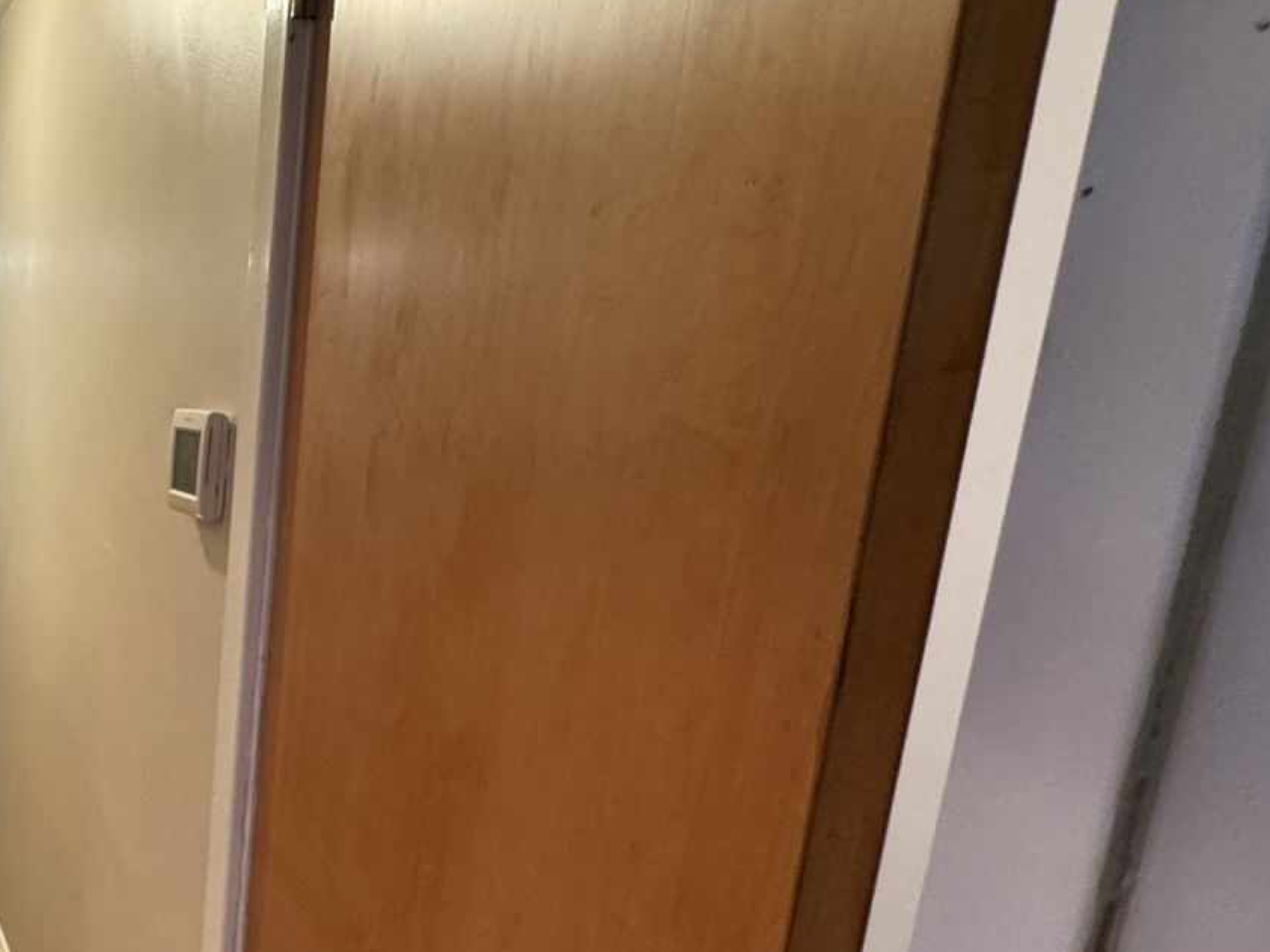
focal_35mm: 34
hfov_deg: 42.8
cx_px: -113
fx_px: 1247
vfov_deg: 40.9
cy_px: 684
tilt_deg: -13.7
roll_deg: -0.9
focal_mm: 2.22
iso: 500
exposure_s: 1/60
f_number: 2.2
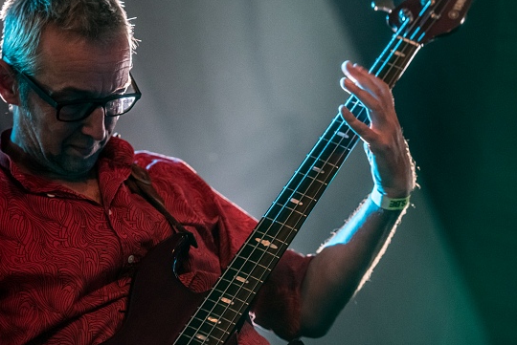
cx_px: 182
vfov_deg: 7.6
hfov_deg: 11.4
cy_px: 128
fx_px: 2587
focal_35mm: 180
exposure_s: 1/60
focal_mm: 135
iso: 4000
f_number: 2.8
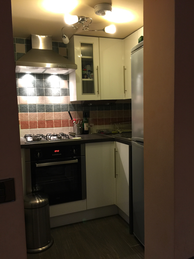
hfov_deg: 48.2
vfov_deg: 61.7
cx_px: 97
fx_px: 217
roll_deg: +2.3
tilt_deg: -3.5
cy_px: 130
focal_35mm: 29
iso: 50
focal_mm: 4.15
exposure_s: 1/17
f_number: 2.2
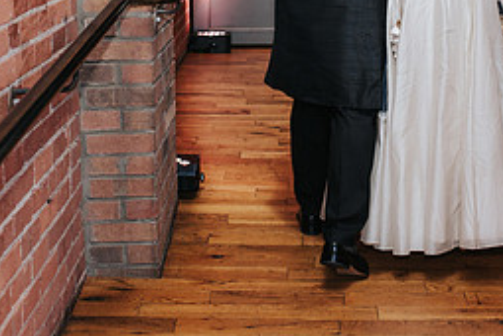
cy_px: 43
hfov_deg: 21.4
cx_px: 313
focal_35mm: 95
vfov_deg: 14.3
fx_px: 1327
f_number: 3.2
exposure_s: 1/200
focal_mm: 35
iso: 800
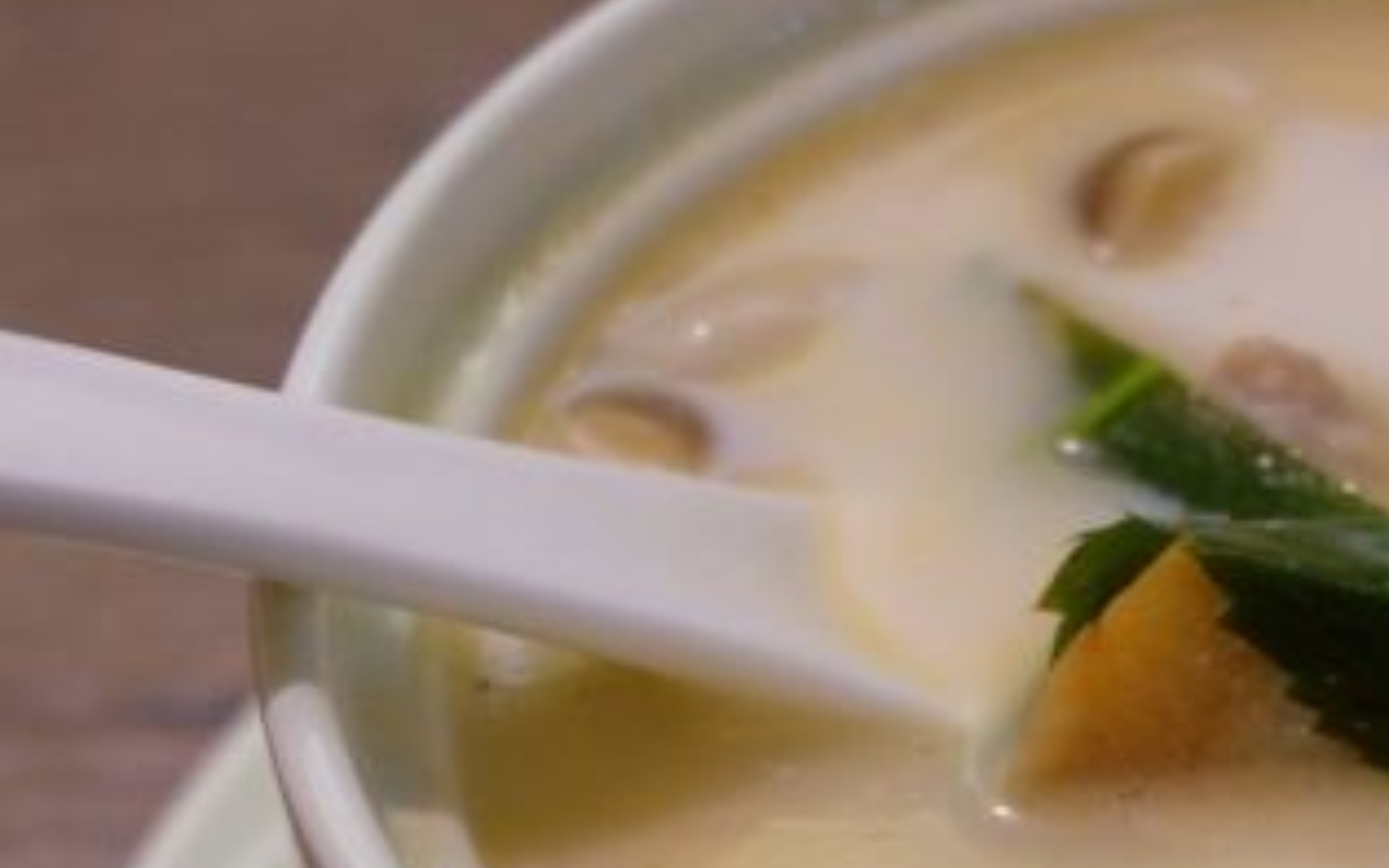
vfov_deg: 13.5
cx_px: 1151
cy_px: 905
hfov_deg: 21.5
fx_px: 3597
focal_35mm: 95
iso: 800
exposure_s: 1/15
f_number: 4.5
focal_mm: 28.2
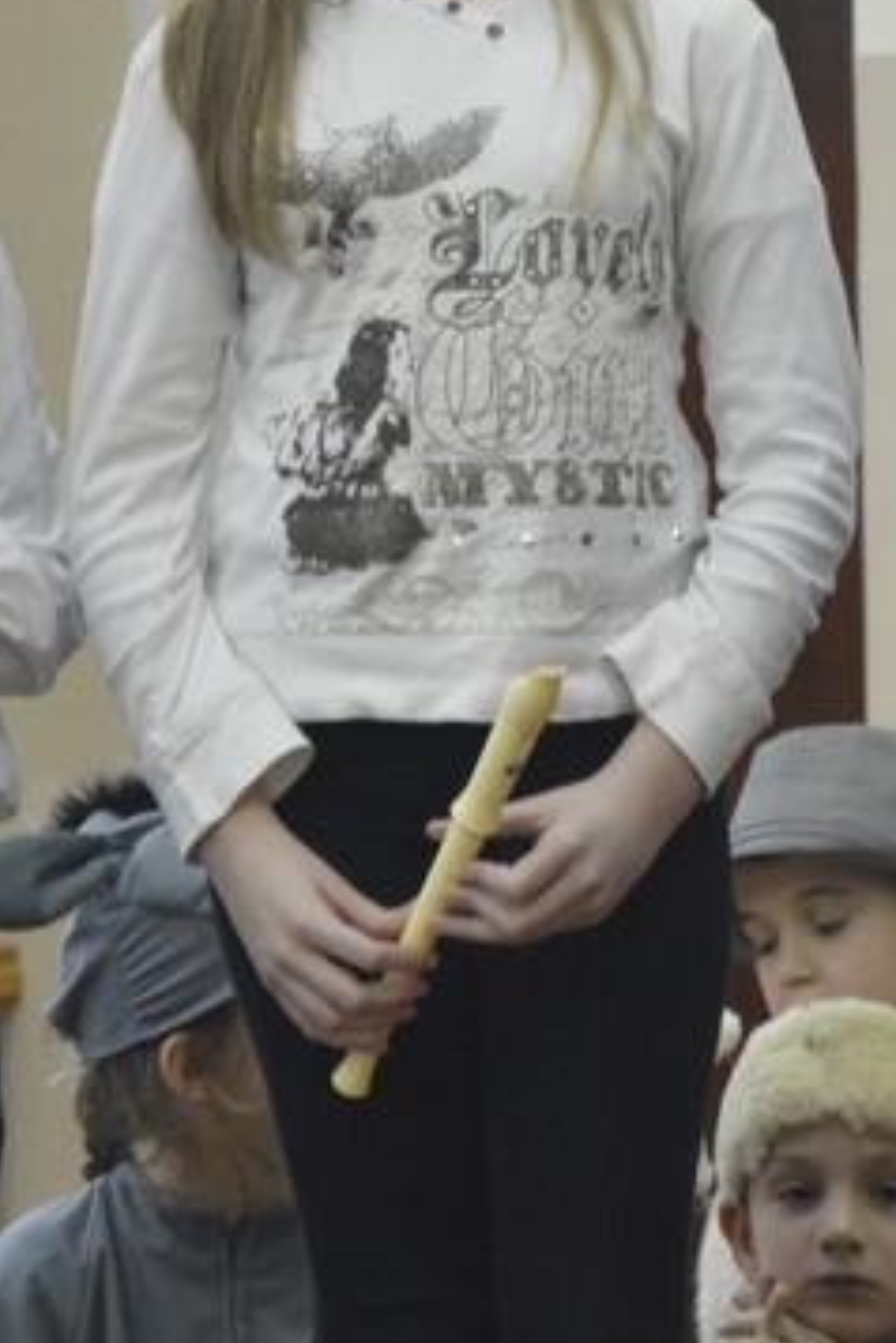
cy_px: 696
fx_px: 12282
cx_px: 937
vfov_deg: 6.3
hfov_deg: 4.2
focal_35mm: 329
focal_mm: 98
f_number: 5.6
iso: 3200
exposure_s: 1/30
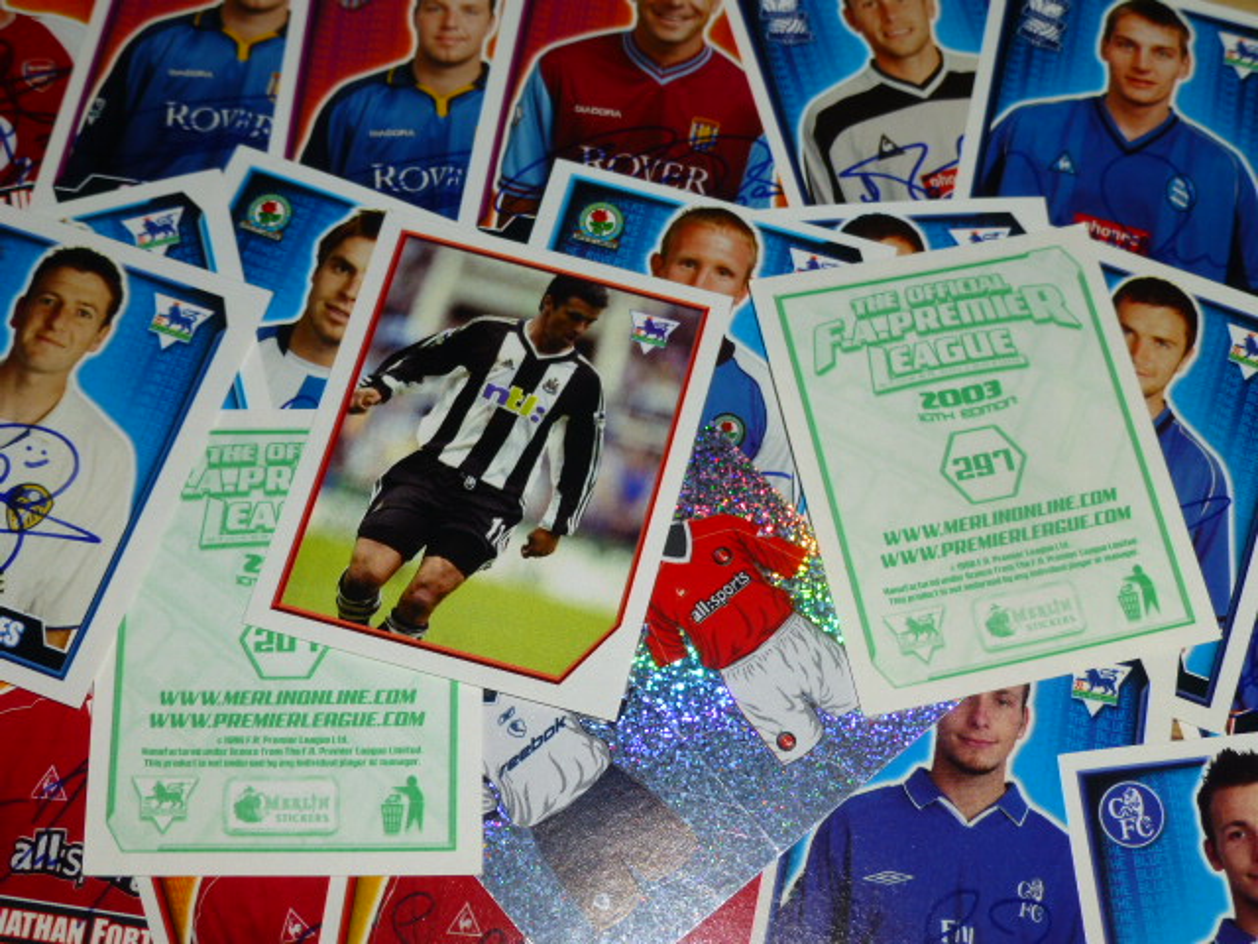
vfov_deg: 27.0
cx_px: 629
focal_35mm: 54
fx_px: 1962
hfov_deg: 35.5
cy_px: 472
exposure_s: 1/60
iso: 100
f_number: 4.6
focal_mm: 9.7
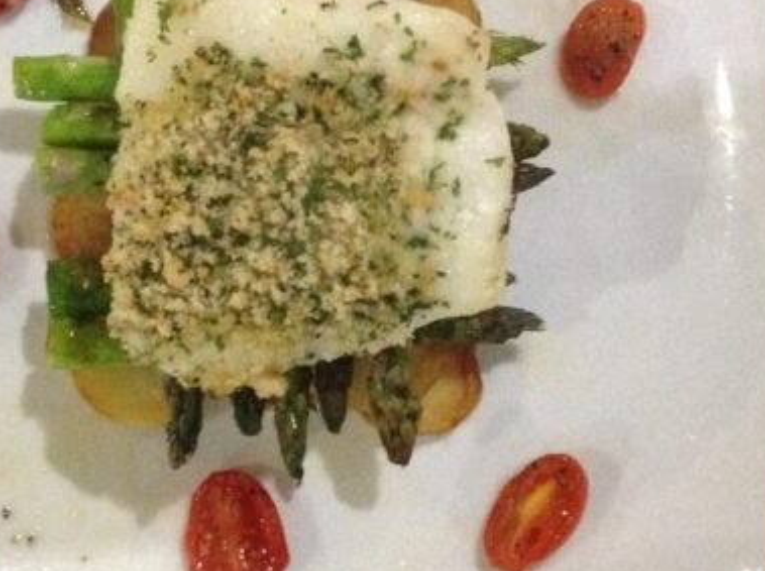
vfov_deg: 20.6
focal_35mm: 71
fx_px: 1567
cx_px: 272
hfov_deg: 27.3
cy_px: 208
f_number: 2.4
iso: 800
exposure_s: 1/15
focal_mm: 4.28
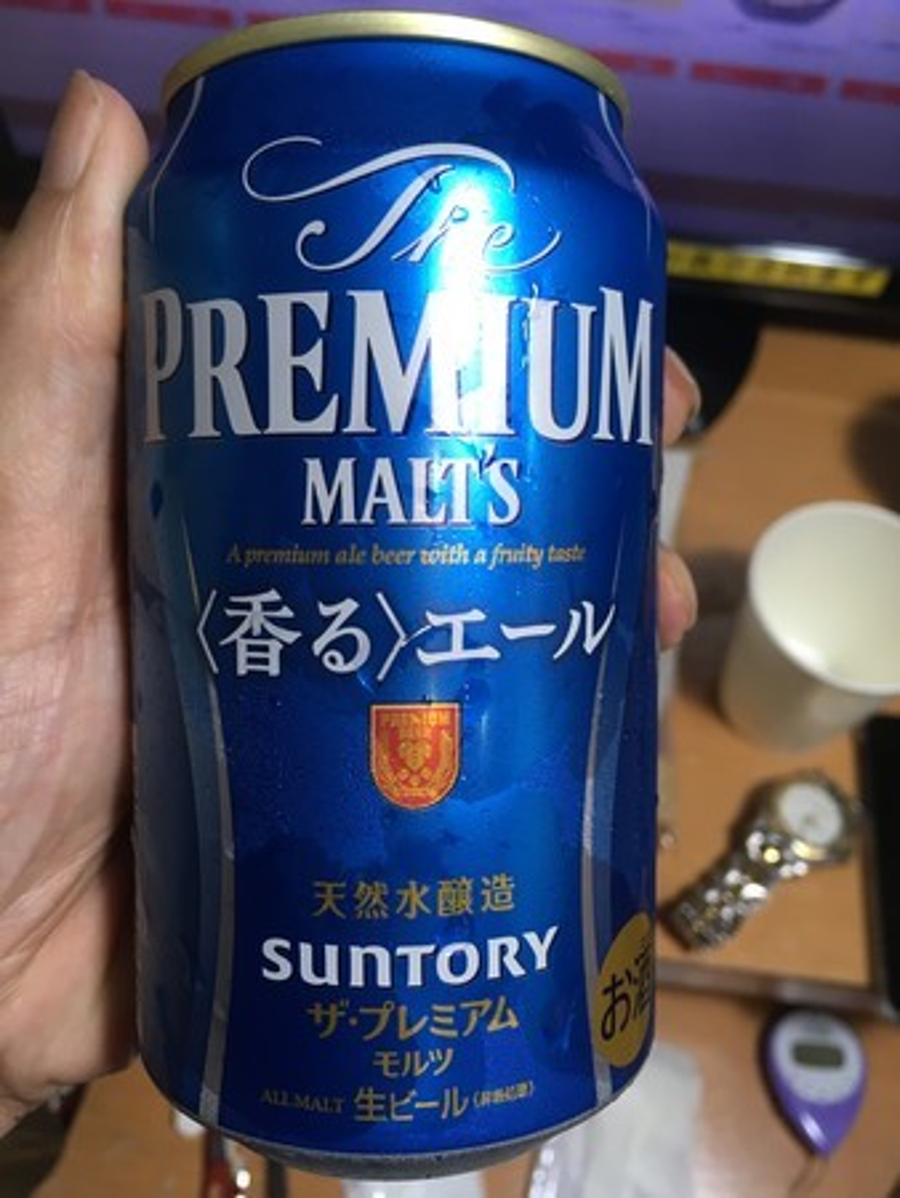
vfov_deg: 61.6
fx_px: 1004
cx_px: 450
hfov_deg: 48.3
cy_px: 599
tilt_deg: -61.6
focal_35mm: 29
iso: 64
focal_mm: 4.15
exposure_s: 1/30
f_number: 2.2
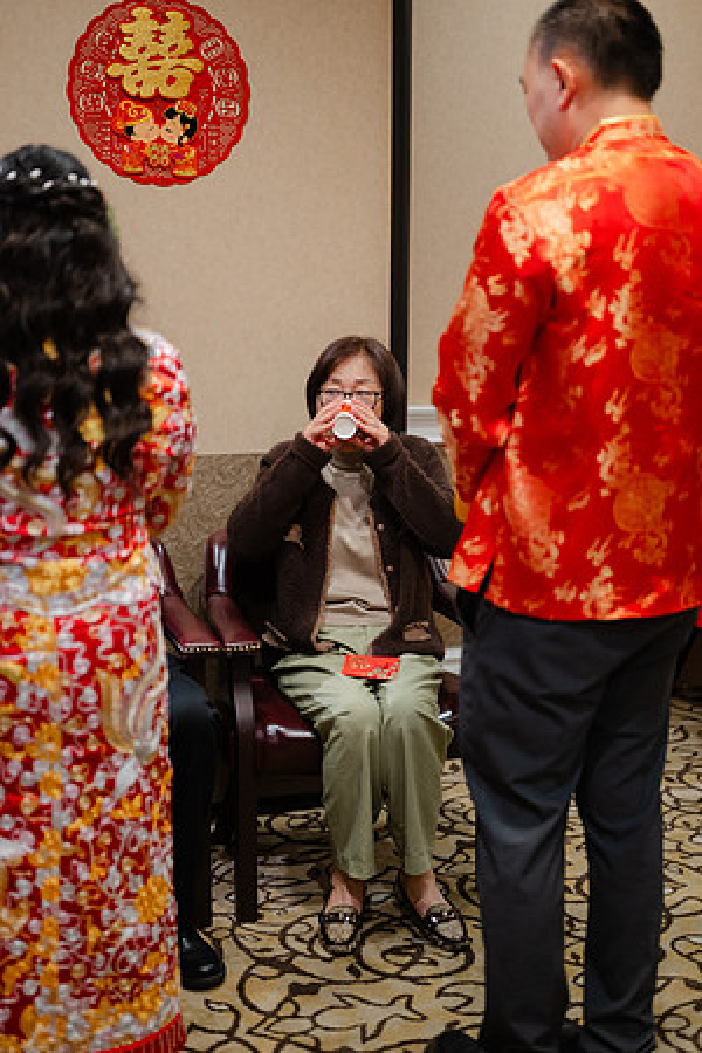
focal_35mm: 50
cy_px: 526
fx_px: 1462
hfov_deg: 27.0
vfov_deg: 39.6
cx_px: 351
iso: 640
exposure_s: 1/125
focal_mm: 50
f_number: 1.8
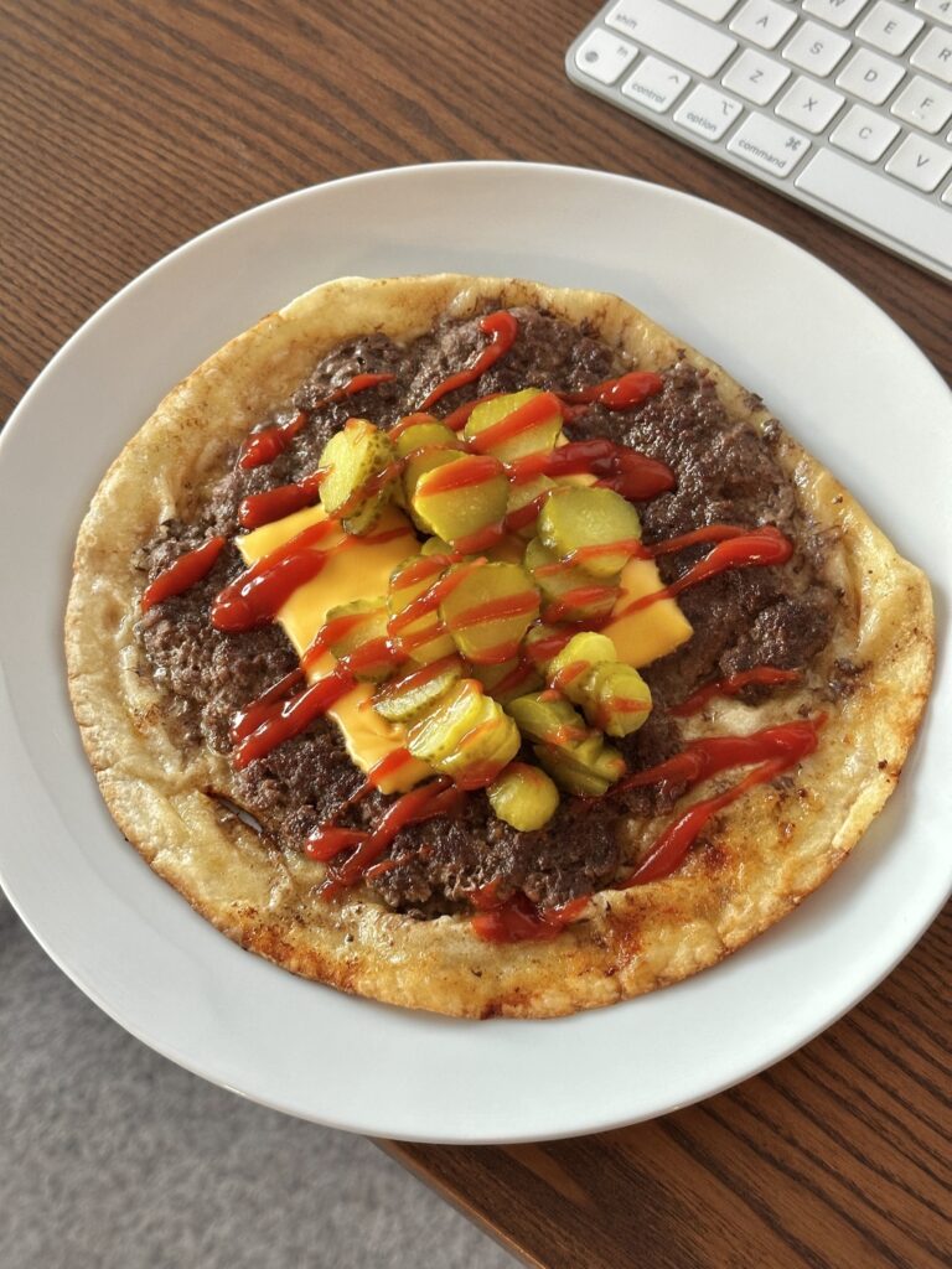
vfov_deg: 39.7
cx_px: 476
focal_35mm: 48
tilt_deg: -65.0
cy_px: 634
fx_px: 1760
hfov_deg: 30.3
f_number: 1.78
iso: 200
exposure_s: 1/60
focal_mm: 6.86
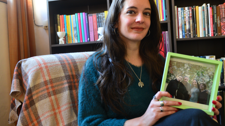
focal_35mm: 37
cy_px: 59
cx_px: 124
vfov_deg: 32.0
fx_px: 221
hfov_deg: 53.9
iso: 1600
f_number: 2.8
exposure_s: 1/100
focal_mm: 31
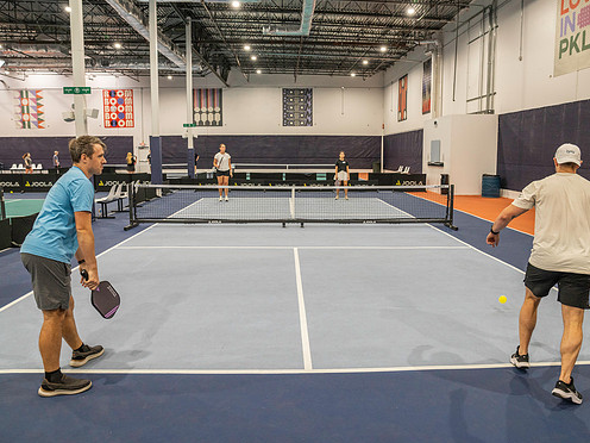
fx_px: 460
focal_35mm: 27
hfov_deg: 65.3
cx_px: 307
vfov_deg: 51.4
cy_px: 220
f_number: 4.5
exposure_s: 1/200
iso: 2000
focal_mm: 24
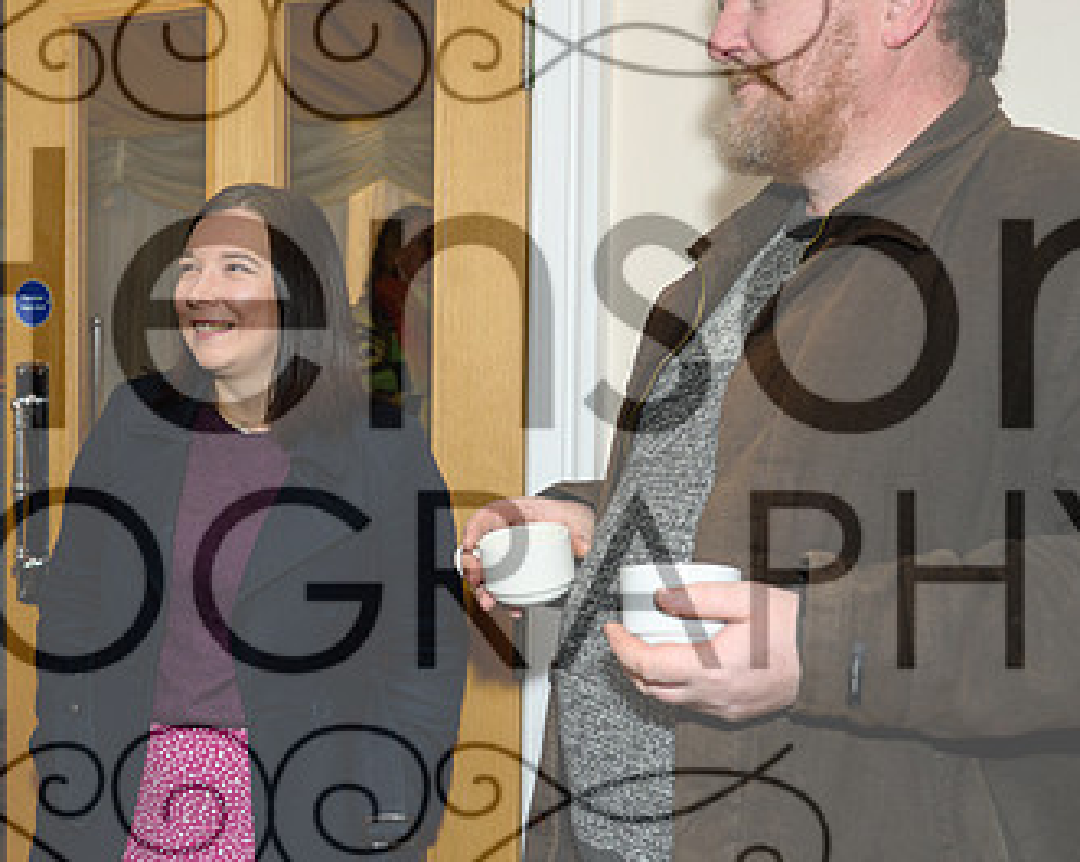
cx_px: 228
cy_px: 397
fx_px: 1501
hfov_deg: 38.2
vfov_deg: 32.0
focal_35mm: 47
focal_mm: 27.5
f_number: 4
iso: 1250
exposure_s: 1/160
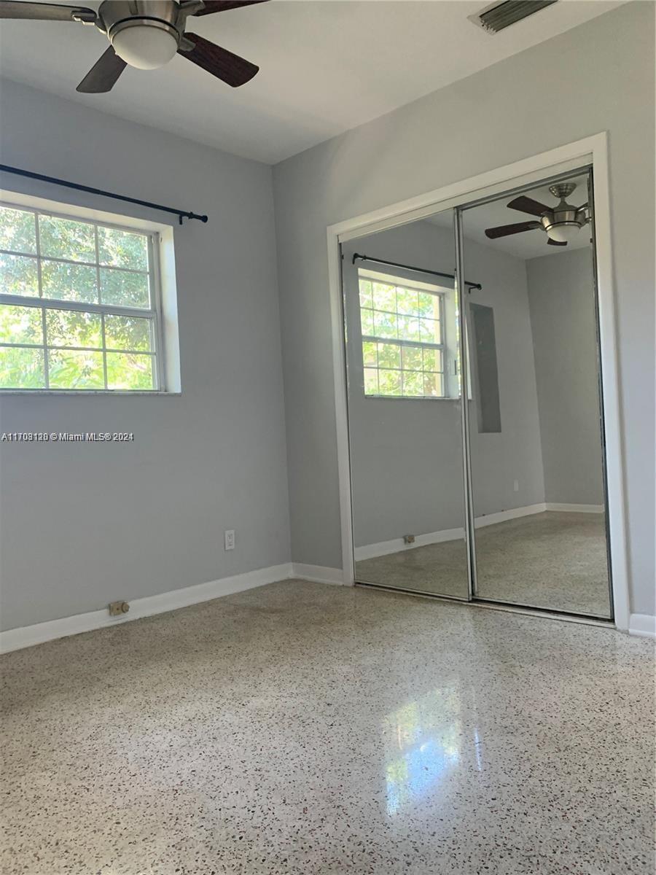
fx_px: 657
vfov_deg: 67.3
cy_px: 438
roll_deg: +2.7
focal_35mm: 26
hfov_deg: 53.1
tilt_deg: -0.6
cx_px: 328
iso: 250
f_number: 1.8
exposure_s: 1/60
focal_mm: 4.25
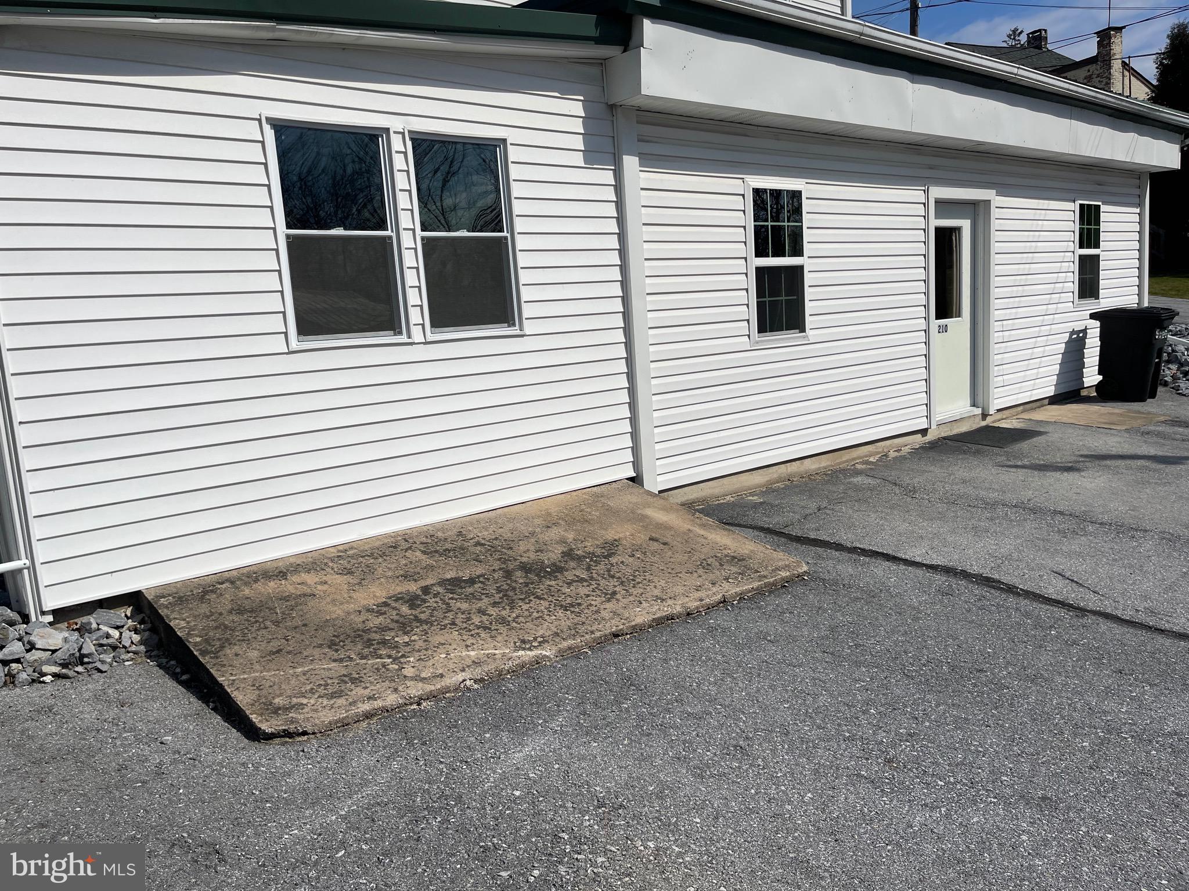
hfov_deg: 69.4
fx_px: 859
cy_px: 446
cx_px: 594
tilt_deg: -9.6
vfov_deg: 54.9
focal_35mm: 25
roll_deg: +4.0
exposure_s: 1/13514
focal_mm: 5.1
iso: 32
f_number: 1.6
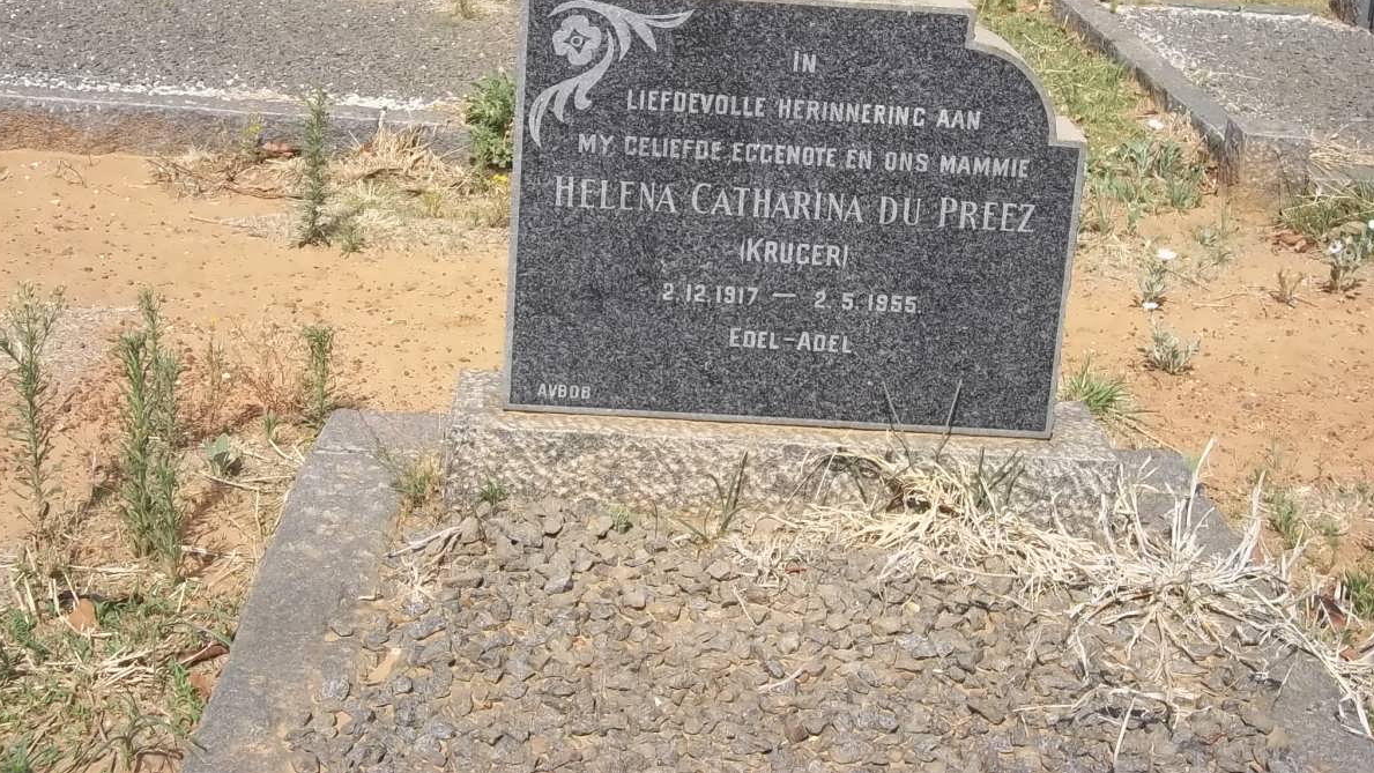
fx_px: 2004
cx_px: 683
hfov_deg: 37.8
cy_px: 255
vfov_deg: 21.7
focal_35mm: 55
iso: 80
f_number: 7
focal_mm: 8.8
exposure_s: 1/250
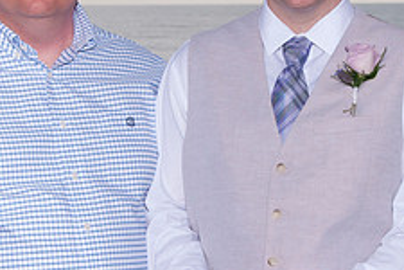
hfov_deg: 14.7
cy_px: 111
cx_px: 260
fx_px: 1560
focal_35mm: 139
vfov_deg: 9.9
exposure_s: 1/250
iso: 100
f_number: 9
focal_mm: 36
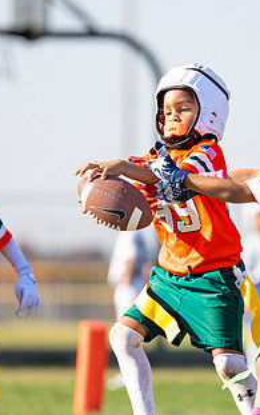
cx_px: 254
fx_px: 6278
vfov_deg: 3.8
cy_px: 252
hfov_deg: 2.4
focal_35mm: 555
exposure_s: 1/2500
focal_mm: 200
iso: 200
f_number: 2.8
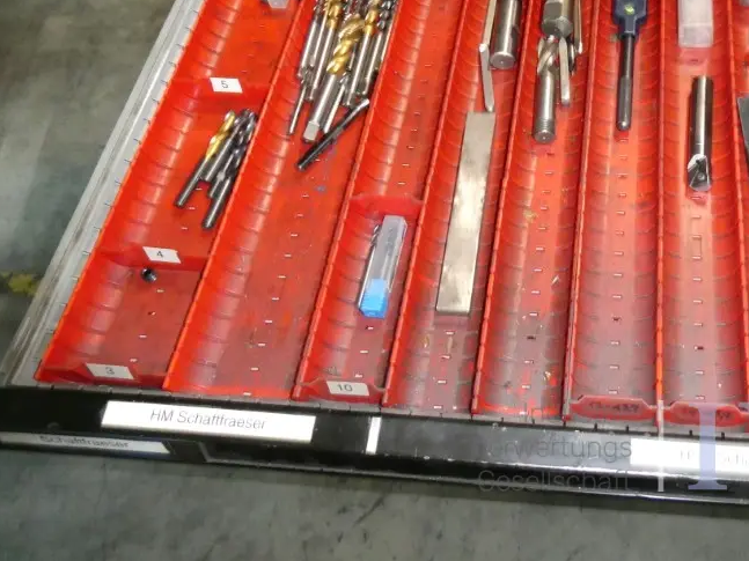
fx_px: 822
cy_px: 135
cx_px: 559
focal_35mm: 38
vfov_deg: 36.8
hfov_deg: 47.2
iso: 800
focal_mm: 4.3
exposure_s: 1/125
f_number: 3.3
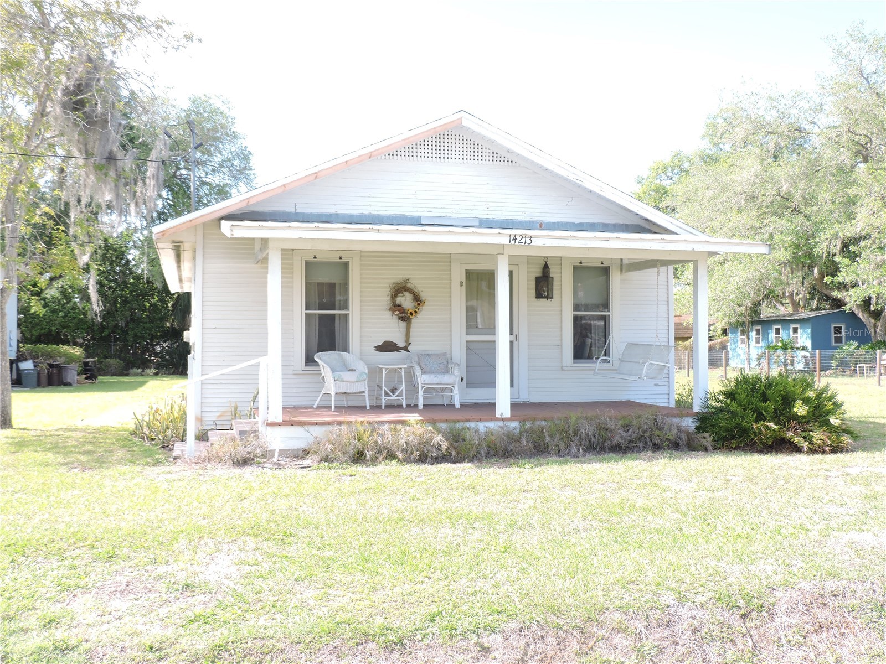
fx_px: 896
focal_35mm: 35
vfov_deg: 40.7
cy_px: 332
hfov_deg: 52.6
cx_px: 443
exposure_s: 1/200
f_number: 3.3
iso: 110
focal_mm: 6.2
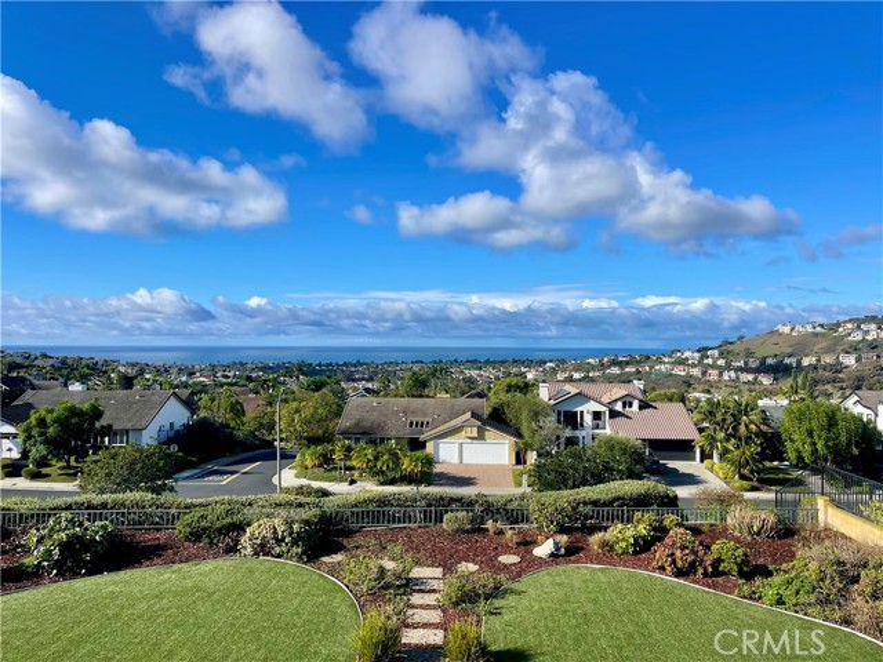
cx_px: 442
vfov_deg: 54.9
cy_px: 331
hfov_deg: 69.4
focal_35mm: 25
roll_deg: -1.0
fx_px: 638
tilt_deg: +0.1
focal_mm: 5.1
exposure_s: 1/4049
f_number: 1.6
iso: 32
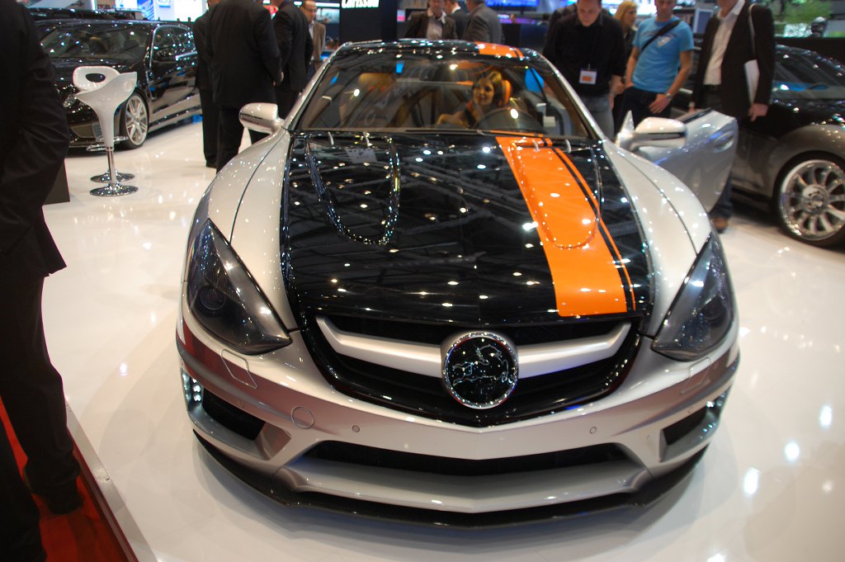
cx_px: 422
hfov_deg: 67.4
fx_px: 633
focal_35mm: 27
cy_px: 281
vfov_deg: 47.9
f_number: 4
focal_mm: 18
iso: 400
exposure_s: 1/60
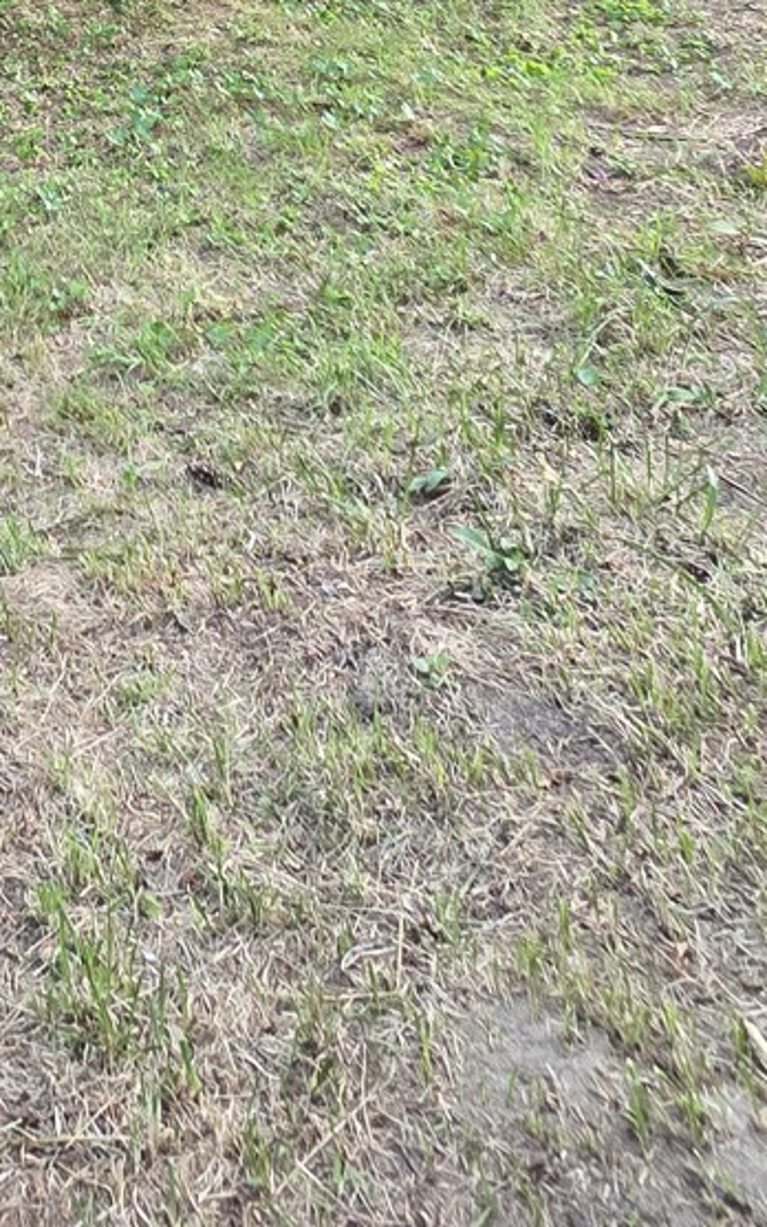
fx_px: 1271
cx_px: -185
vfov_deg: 35.1
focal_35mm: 38
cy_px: -377
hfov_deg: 28.5
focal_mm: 2.2
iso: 250
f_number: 2.2
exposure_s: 1/120
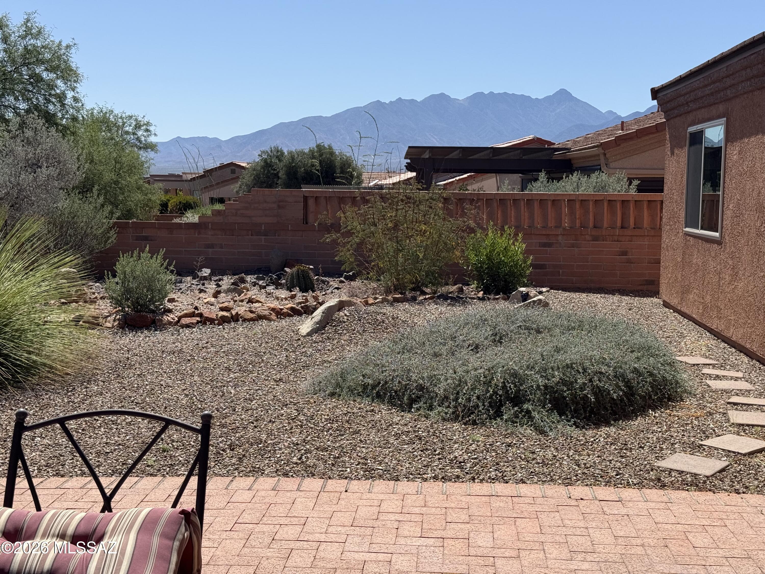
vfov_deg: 30.3
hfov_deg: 39.7
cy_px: 287
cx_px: 382
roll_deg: -1.0
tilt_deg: -4.4
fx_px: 1061
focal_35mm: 48
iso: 64
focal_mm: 6.76
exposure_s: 1/4878
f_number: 1.78
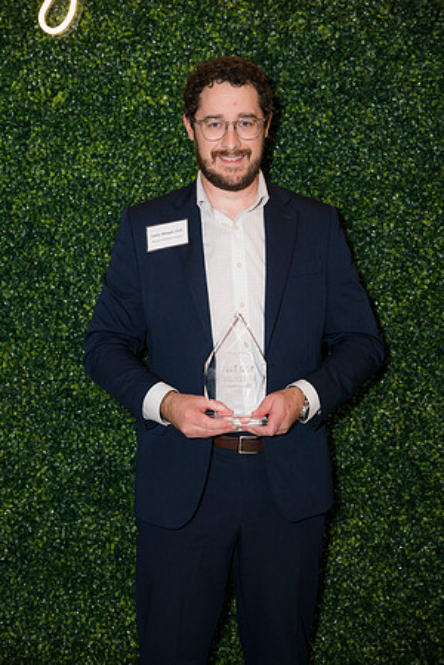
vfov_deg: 27.0
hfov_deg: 18.2
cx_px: 222
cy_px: 332
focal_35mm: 75
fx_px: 1387
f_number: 5
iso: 400
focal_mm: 75
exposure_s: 1/160
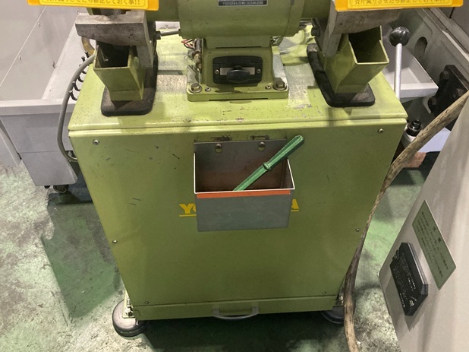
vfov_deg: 48.2
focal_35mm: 29
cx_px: 231
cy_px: 170
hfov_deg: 61.7
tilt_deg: -46.5
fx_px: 393
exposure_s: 1/60
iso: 320
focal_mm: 3.99
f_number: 1.8
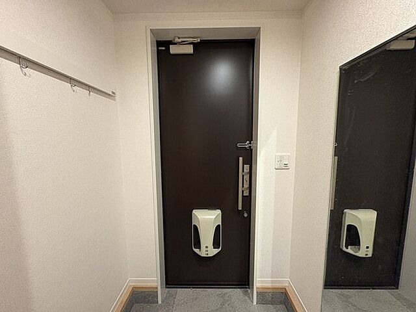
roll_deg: +0.8
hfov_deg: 102.1
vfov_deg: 85.7
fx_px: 168
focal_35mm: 14
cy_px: 156
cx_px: 208
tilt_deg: -6.4
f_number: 2.2
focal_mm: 2.22
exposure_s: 1/60
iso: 640
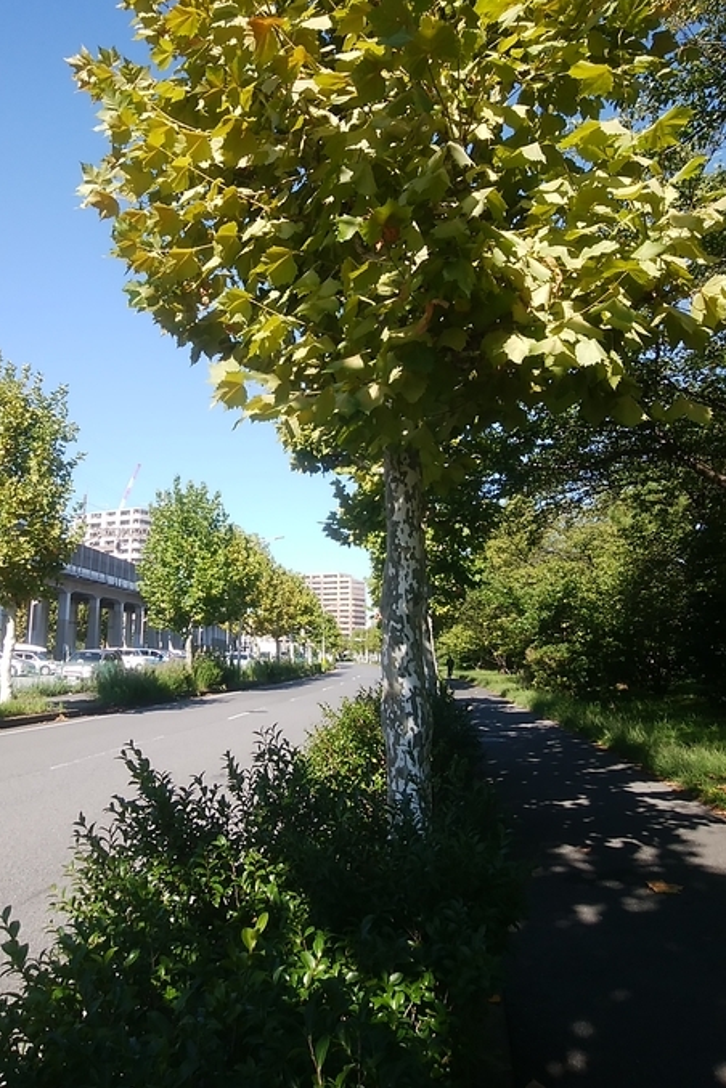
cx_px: 288
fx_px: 817
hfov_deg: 47.6
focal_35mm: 27
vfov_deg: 67.1
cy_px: 469
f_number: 2
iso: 32
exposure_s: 1/614
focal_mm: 3
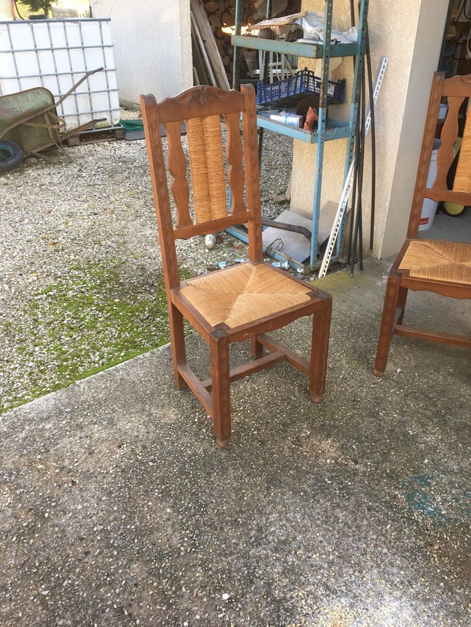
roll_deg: -0.5
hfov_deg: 48.2
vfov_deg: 61.7
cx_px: 236
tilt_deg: -32.2
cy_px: 314
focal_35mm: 29
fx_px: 526
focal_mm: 4.15
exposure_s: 1/157
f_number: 2.2
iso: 25
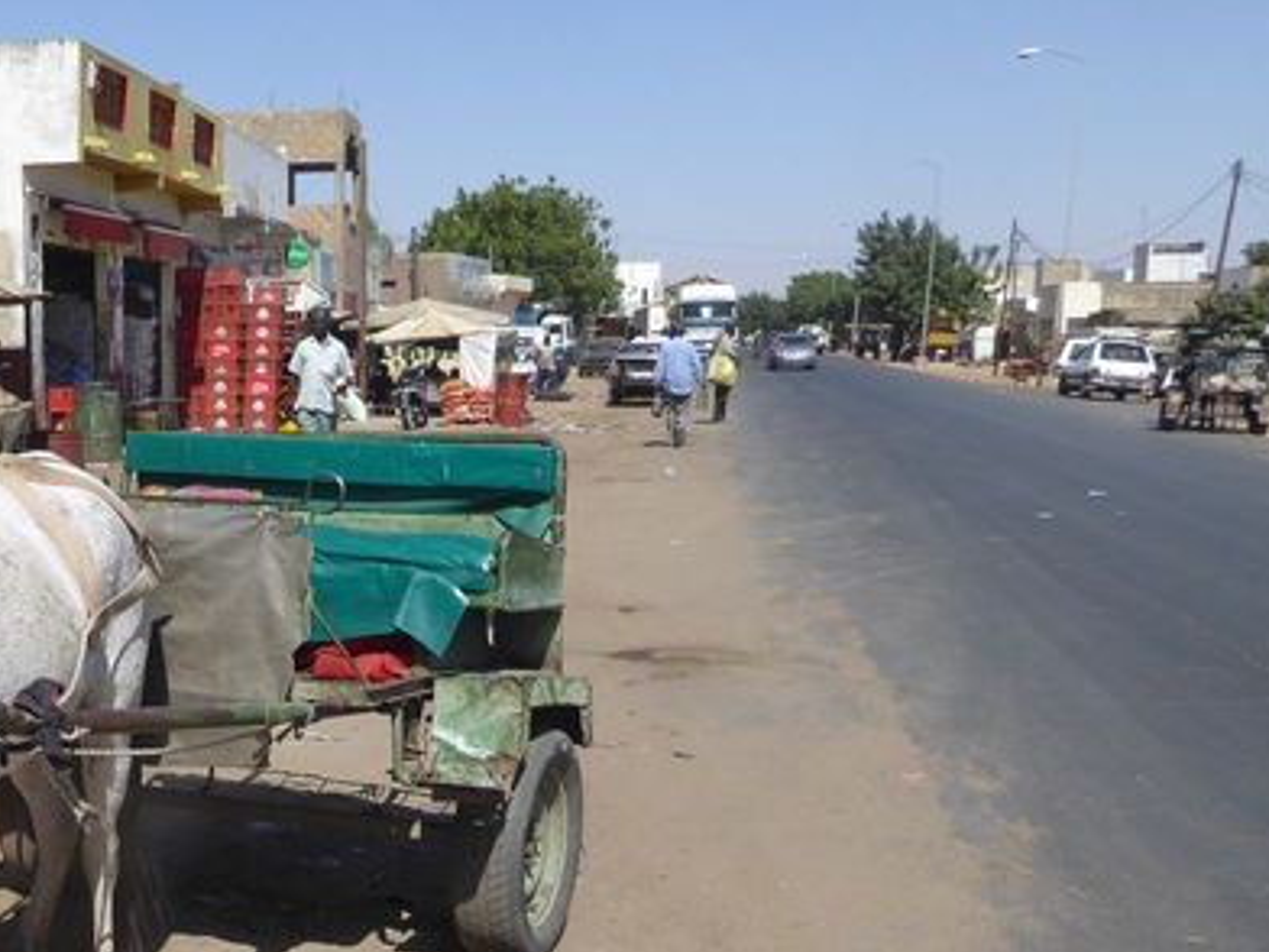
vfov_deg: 29.3
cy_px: 680
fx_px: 1796
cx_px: 204
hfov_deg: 37.1
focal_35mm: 49
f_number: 3.3
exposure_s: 1/1300
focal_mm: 4.3
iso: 80
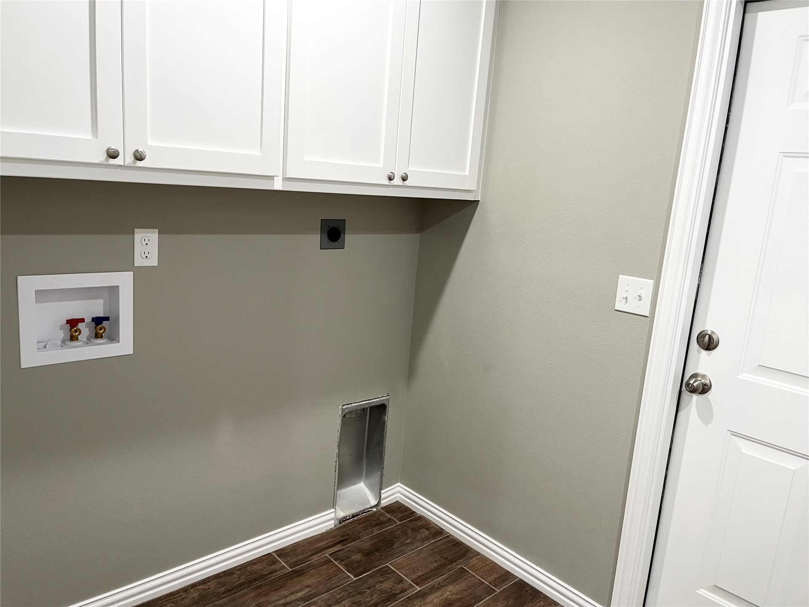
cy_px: 304
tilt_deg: -11.2
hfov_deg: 67.3
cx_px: 404
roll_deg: -3.8
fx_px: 608
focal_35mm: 26
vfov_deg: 53.1
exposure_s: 1/60
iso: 80
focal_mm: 5.1
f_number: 1.6
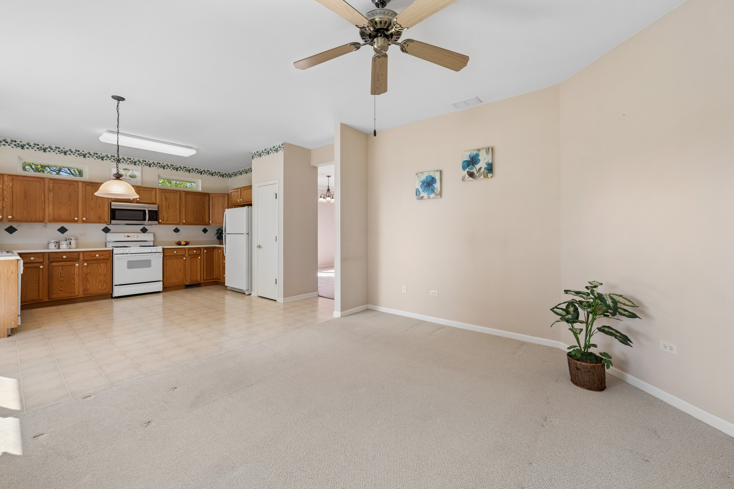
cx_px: 367
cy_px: 244
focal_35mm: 14
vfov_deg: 81.2
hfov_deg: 104.3
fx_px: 285
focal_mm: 14
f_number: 8
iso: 200
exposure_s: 1/30
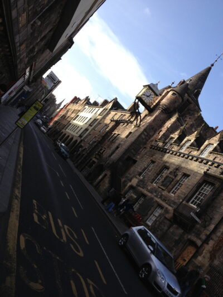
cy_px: 148
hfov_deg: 40.7
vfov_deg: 52.6
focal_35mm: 35
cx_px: 112
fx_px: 301
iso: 50
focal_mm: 4.28
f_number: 2.4
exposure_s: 1/800
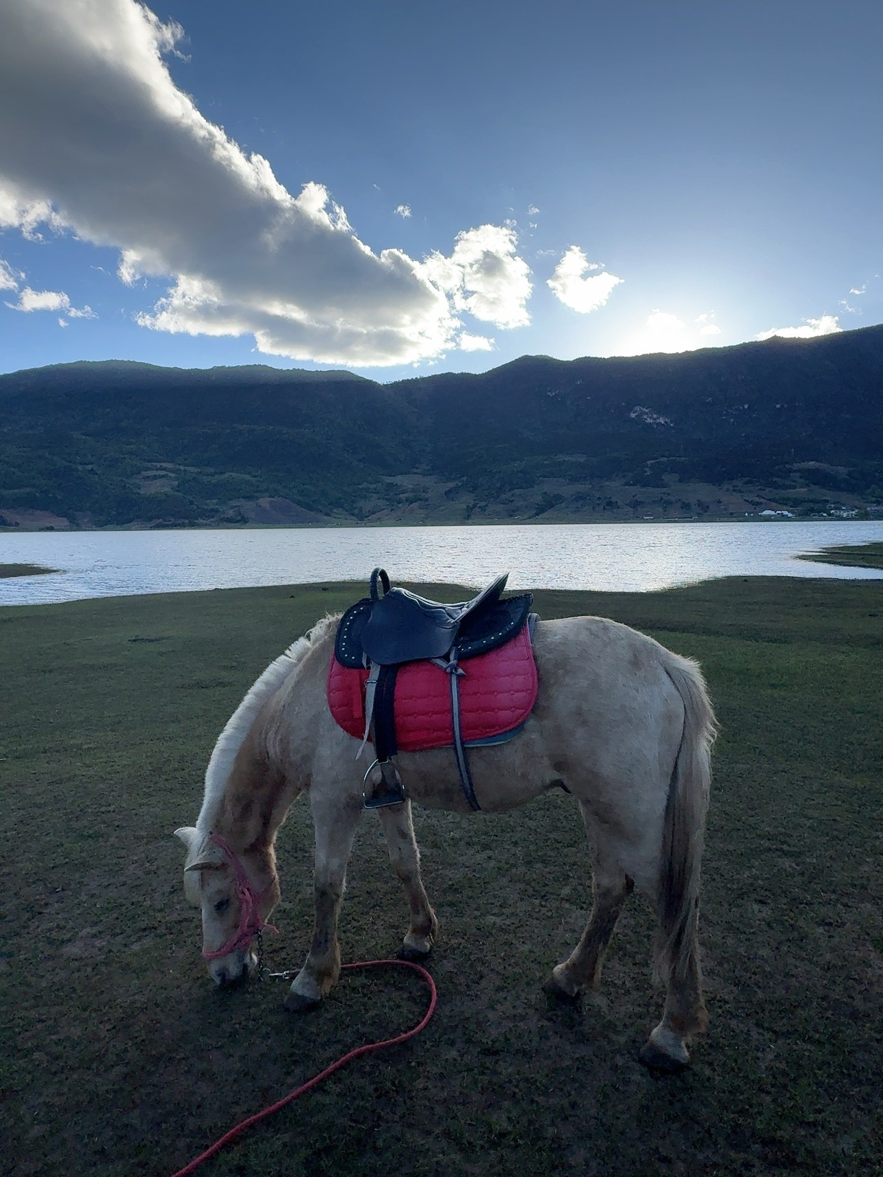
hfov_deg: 63.4
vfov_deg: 79.0
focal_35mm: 21
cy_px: 588
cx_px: 442
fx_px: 714
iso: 64
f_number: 2.2
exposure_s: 1/1277
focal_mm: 2.22
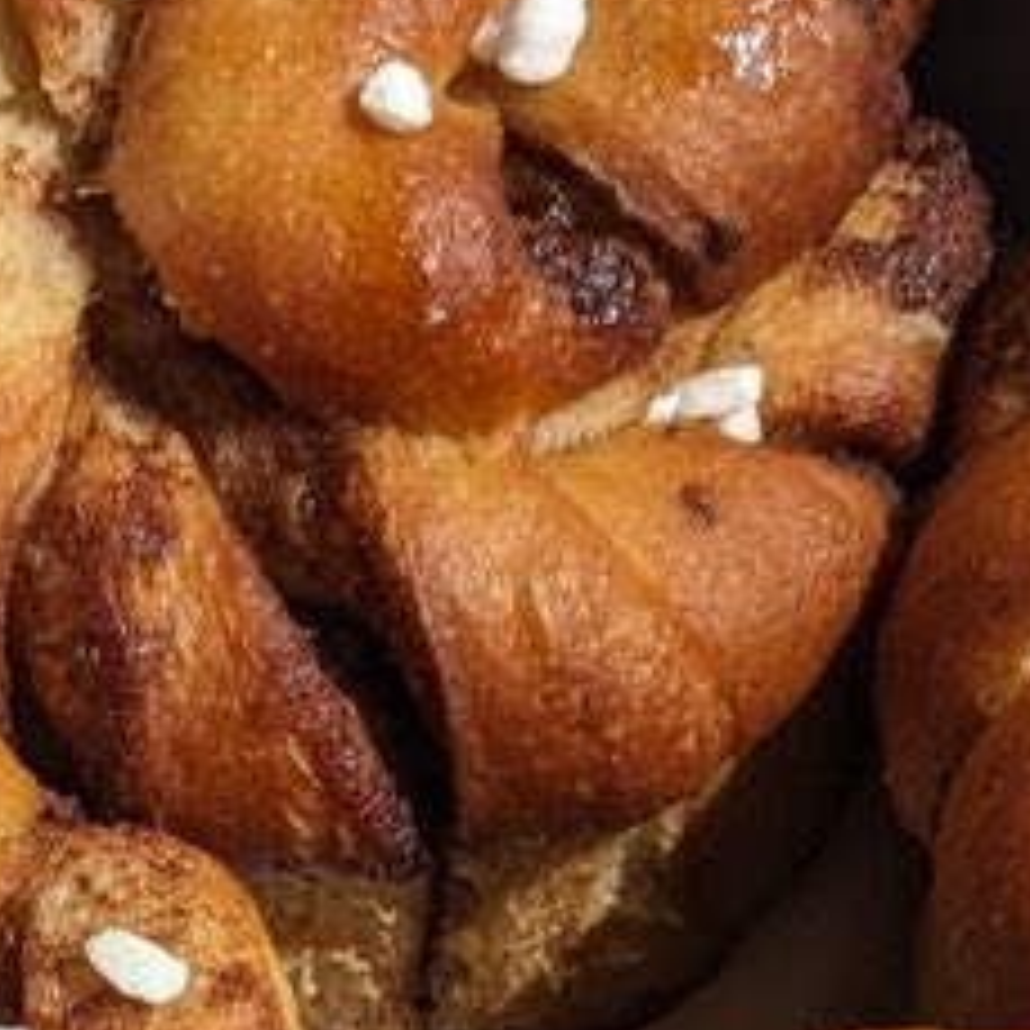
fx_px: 4915
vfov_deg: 11.2
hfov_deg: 11.8
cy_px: 1853
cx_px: -85
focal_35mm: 146
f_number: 1.73
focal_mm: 4.38
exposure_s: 1/5882
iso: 47
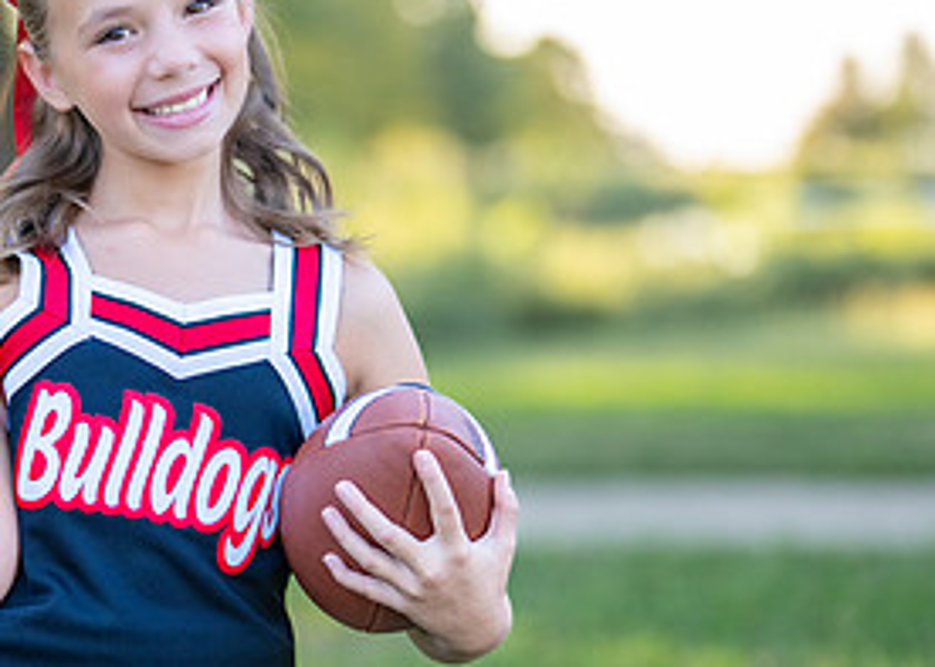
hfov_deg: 15.8
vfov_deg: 11.4
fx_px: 3345
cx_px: 202
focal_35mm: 126
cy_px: 312
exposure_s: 1/1250
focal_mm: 50
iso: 200
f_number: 1.2
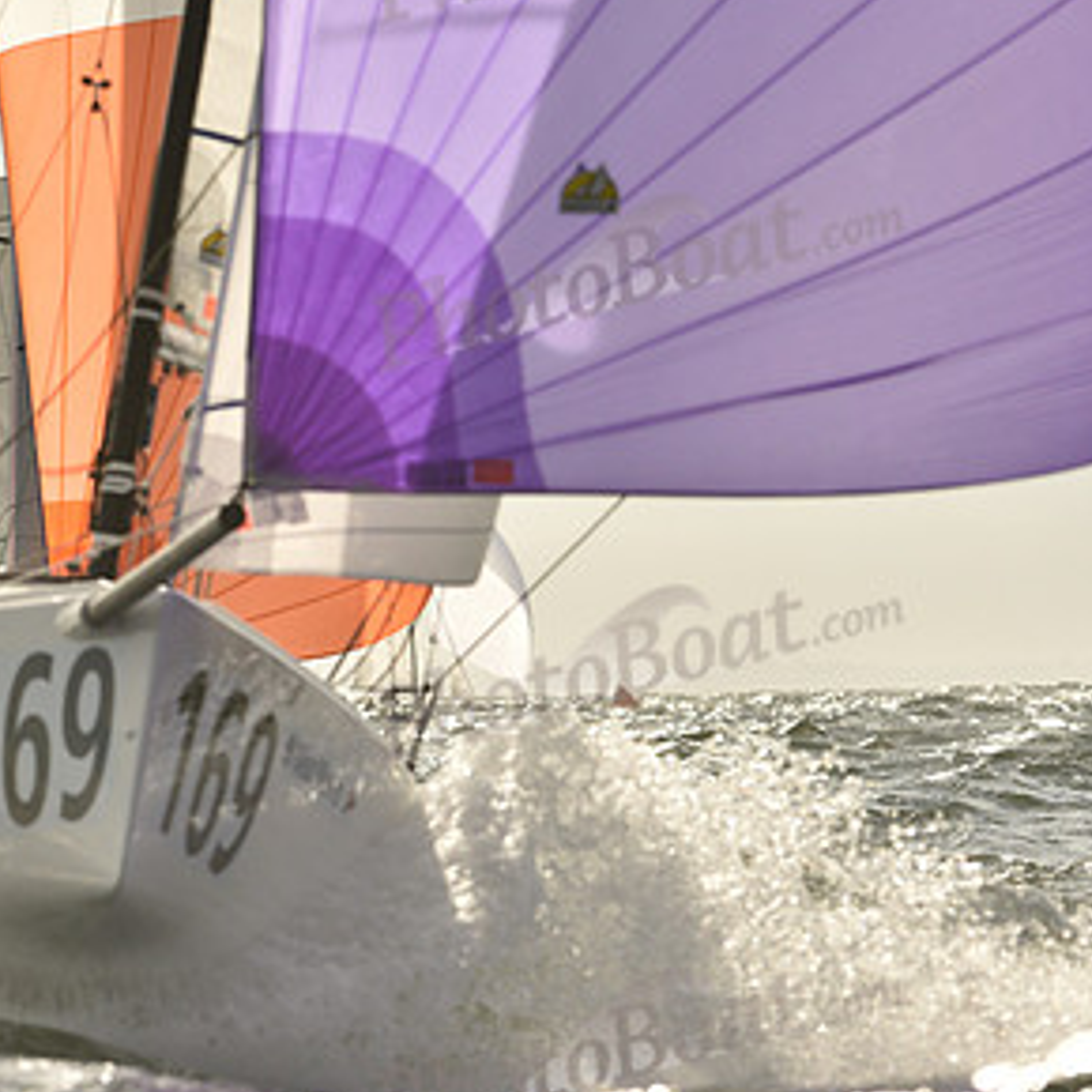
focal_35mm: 408
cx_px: 181
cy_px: 522
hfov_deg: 4.3
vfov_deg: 4.3
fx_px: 14562
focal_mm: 240
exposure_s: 1/2500
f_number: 6.3
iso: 320
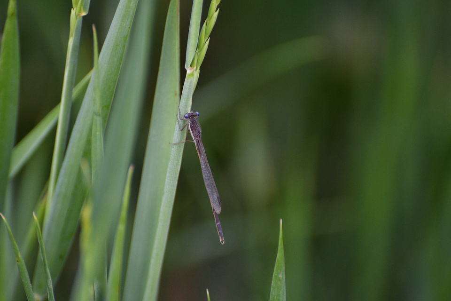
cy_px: 150
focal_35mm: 390
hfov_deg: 5.3
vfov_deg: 3.5
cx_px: 226
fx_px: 4885
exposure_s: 1/1600
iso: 2000
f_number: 5.6
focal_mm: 260
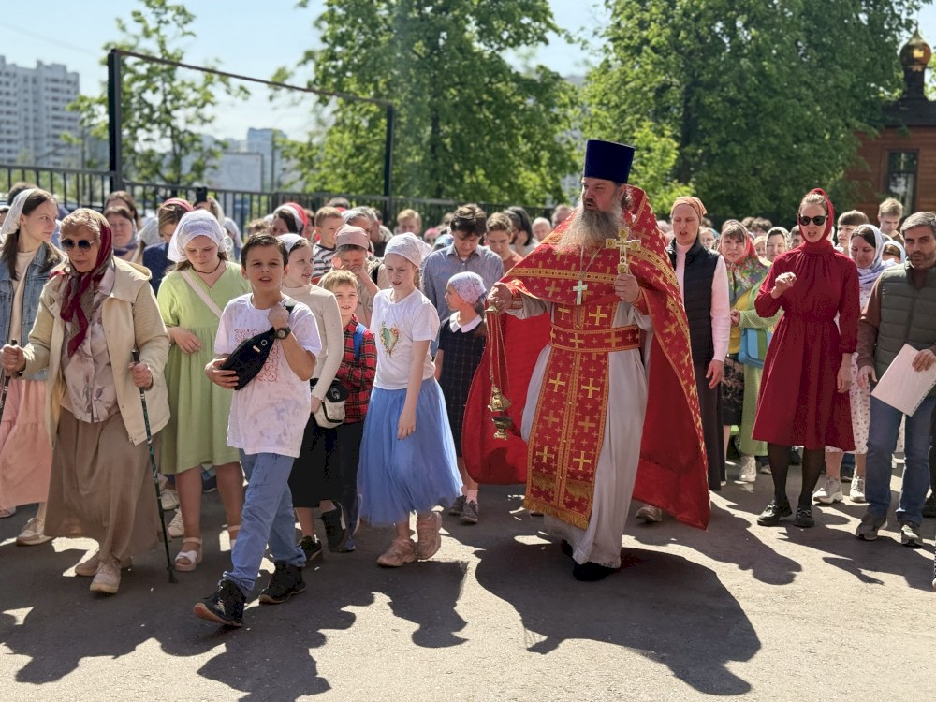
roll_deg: +1.3
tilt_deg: -11.4
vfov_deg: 30.3
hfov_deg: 39.7
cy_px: 351
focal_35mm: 48
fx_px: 1298
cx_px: 468
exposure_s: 1/2976
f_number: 1.78
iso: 100
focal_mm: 6.76
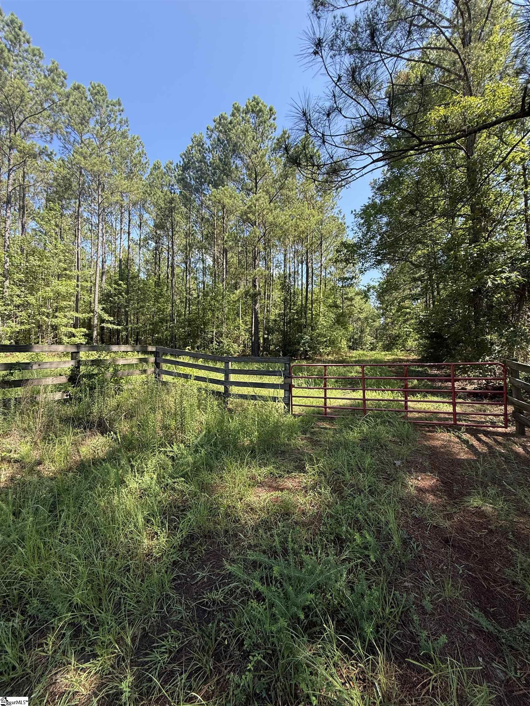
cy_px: 353
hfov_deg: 85.7
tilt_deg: +1.3
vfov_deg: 102.1
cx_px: 265
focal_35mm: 14
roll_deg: -1.1
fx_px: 286
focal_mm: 2.22
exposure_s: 1/388
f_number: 2.2
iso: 64
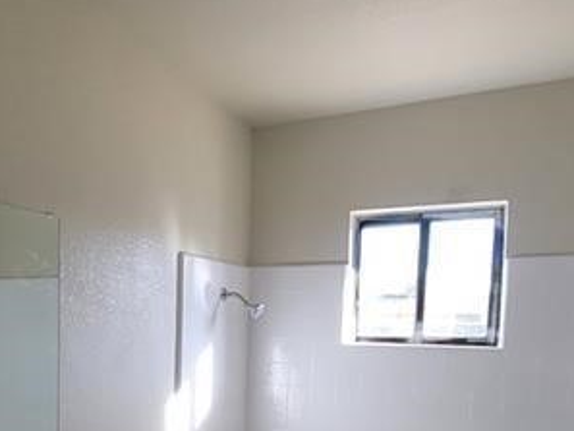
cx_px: 118
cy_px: 381
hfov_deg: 49.6
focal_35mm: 35
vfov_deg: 38.2
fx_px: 581
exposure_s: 1/120
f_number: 2.2
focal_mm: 2.2
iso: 80
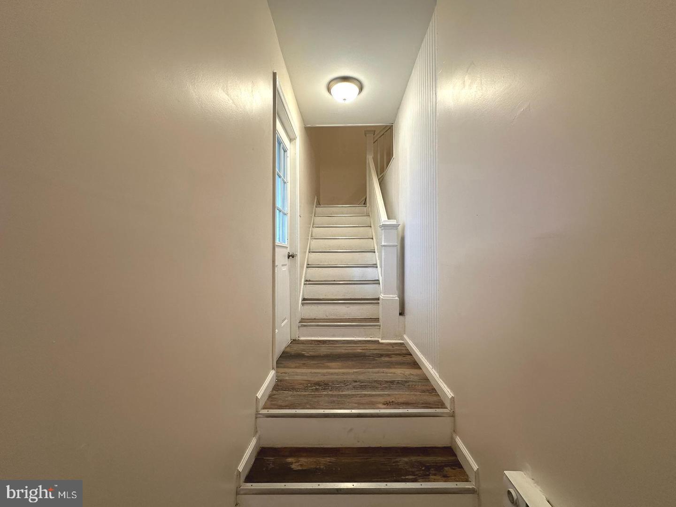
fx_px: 273
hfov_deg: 102.1
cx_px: 338
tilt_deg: +0.4
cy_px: 254
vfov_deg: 85.7
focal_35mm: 14
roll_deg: -0.3
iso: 160
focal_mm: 2.22
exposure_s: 1/120
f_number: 2.2
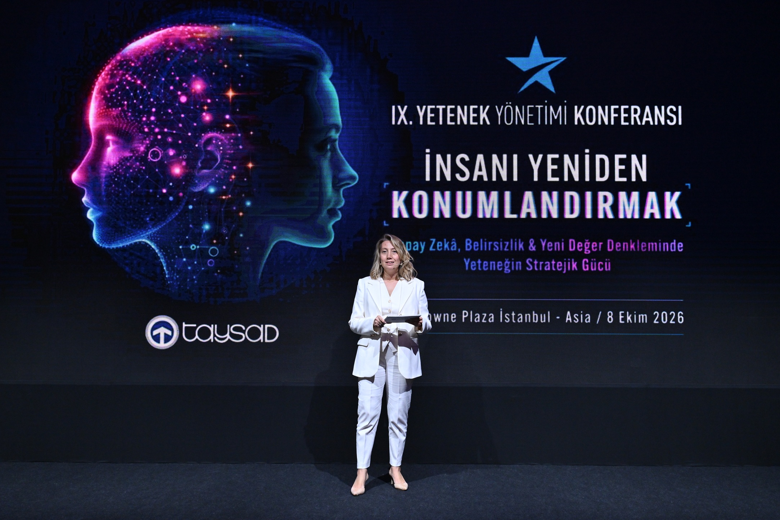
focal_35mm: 38
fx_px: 823
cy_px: 260
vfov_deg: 35.0
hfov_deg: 50.7
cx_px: 390
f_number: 8
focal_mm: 38
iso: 2000
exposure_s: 1/200
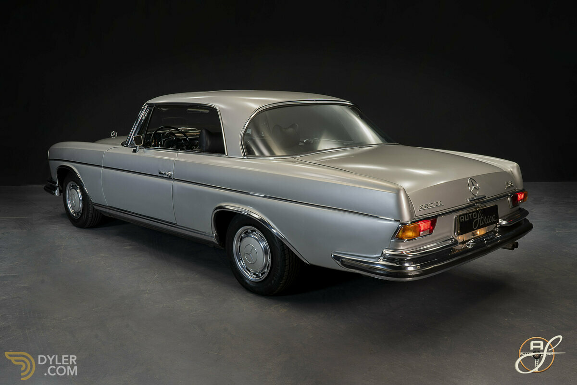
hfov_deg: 57.2
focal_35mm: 33
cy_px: 192
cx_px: 288
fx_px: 529
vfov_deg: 40.0
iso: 250
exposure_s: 1/1.67
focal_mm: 33
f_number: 11
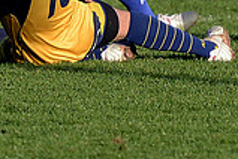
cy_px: -106
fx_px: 4707
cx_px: -52
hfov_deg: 2.9
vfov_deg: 1.9
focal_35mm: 712
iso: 320
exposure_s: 1/2000
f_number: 2.8
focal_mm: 195
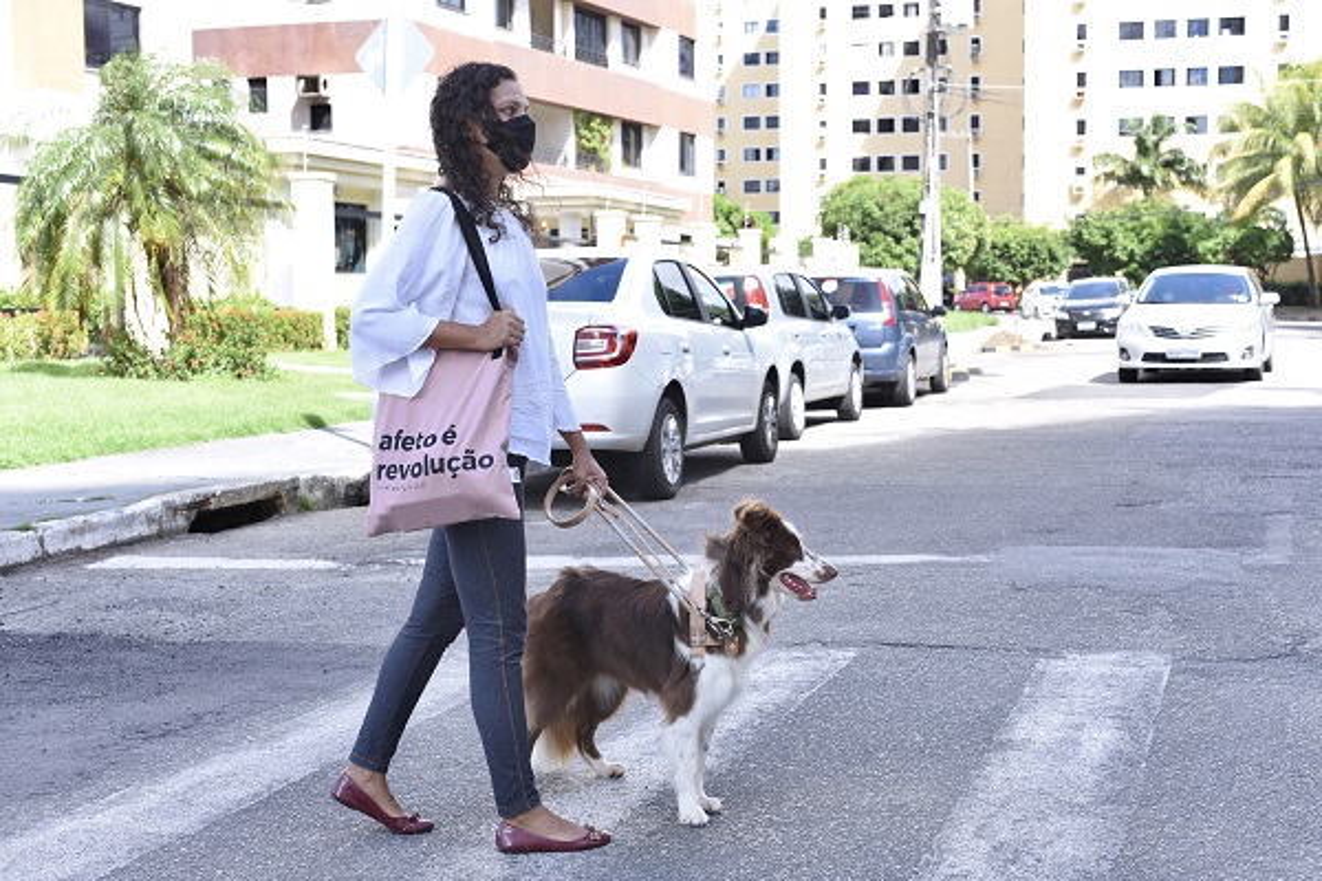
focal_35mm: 50
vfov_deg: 27.0
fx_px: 1836
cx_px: 661
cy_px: 440
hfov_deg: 39.6
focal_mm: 50
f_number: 6.3
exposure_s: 1/160
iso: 250
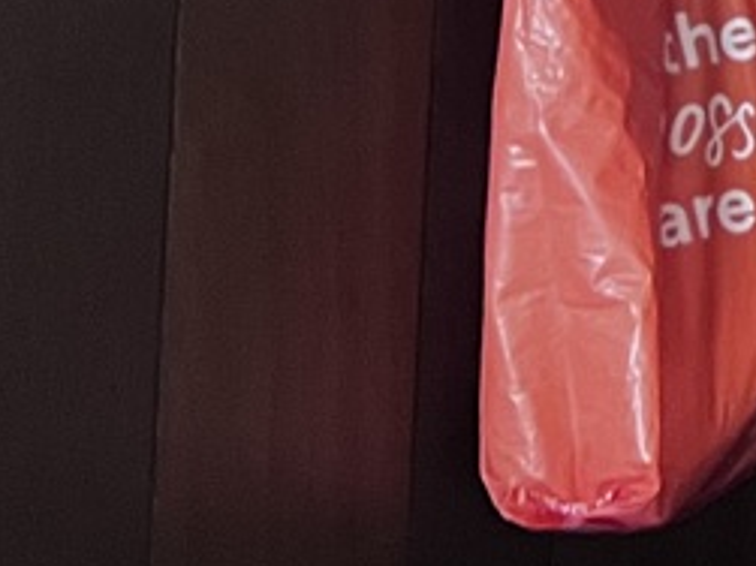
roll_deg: -2.3
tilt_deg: +3.9
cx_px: 1937
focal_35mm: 149
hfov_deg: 10.8
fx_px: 3253
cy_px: -611
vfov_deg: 9.3
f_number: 1.5
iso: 400
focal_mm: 5.7
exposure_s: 1/40
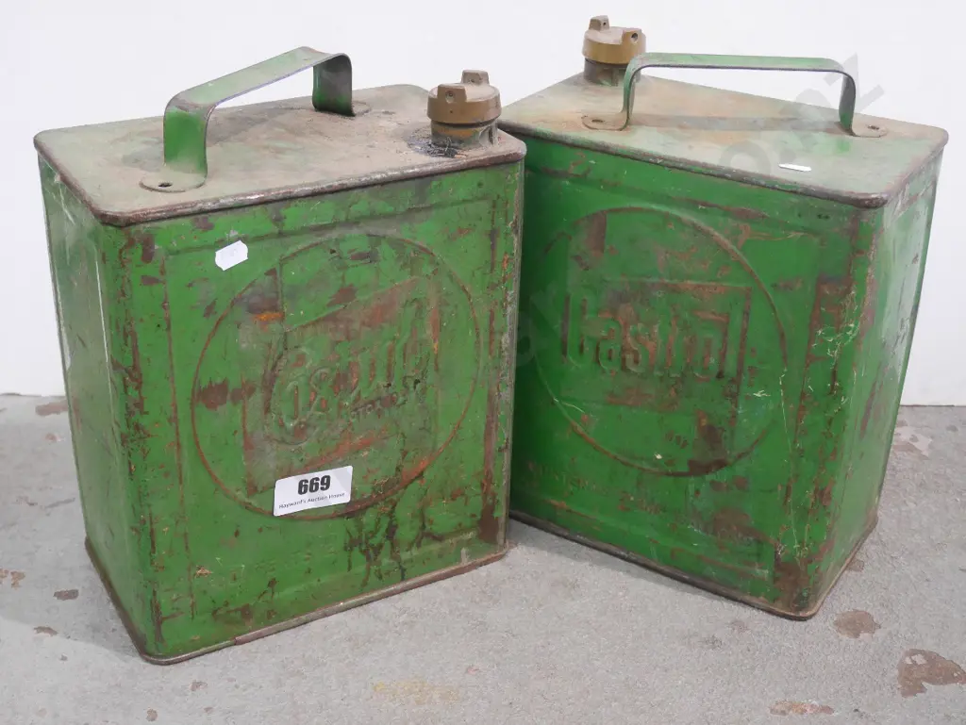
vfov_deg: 30.3
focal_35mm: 48
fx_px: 1340
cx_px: 483
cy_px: 362
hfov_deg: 39.6
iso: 3200
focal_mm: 24
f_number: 5
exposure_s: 1/25
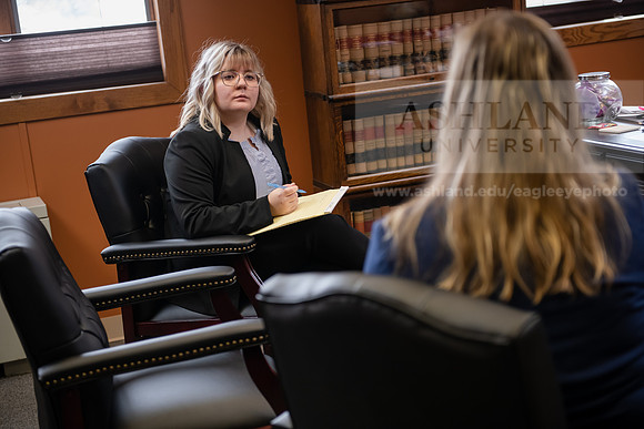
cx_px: 322
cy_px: 214
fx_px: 1109
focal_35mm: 62
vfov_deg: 21.9
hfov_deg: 32.4
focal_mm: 62
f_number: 3.2
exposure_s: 1/160
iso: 1000
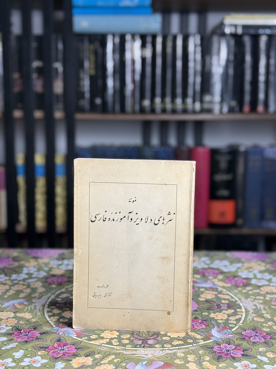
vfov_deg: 39.7
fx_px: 510
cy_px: 184
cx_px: 138
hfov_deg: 30.3
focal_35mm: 48
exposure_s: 1/100
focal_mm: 6.76
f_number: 1.78
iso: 64
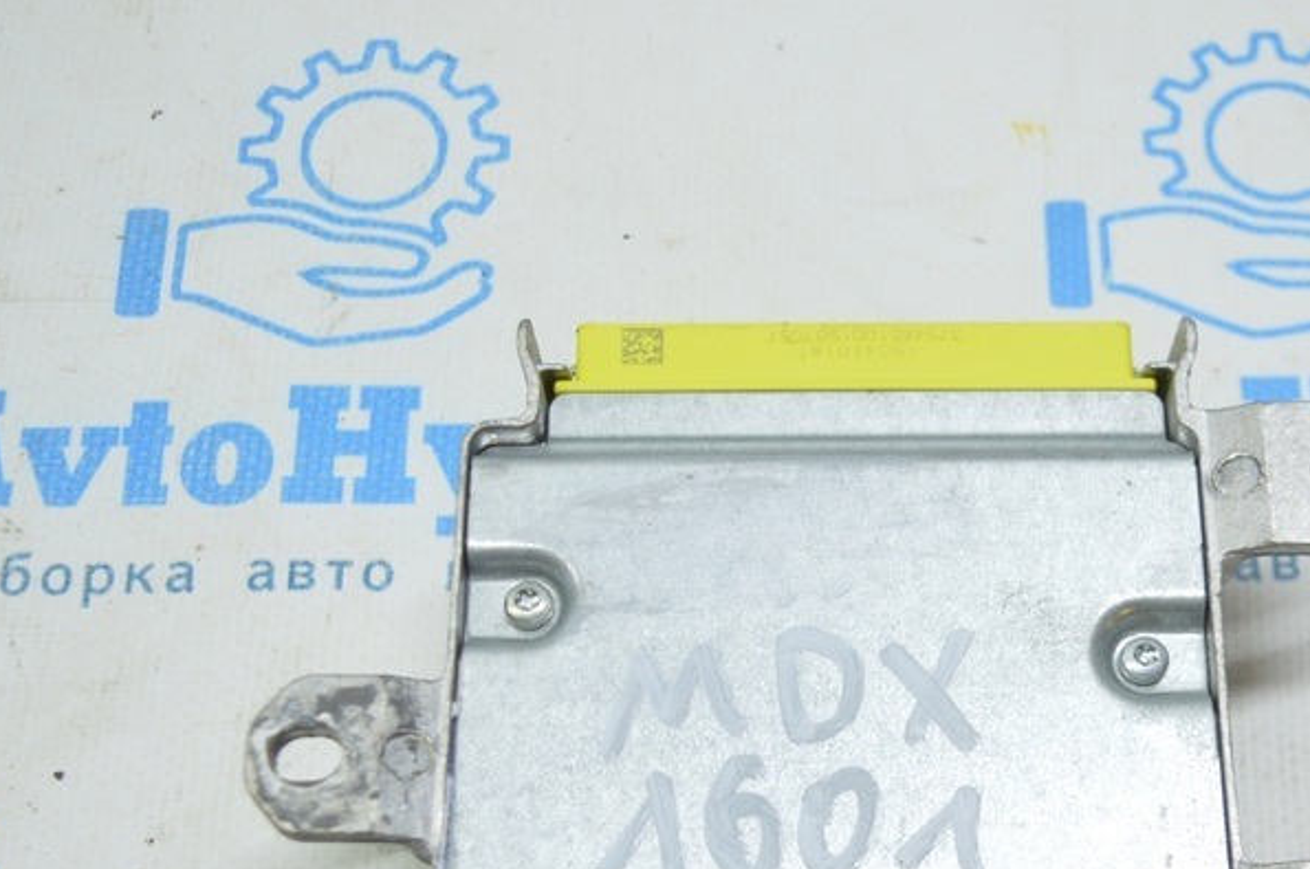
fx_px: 2253
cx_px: 782
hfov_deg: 32.3
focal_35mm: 62
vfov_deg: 21.6
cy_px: 676
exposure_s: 1/60
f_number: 4
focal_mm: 24
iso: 400
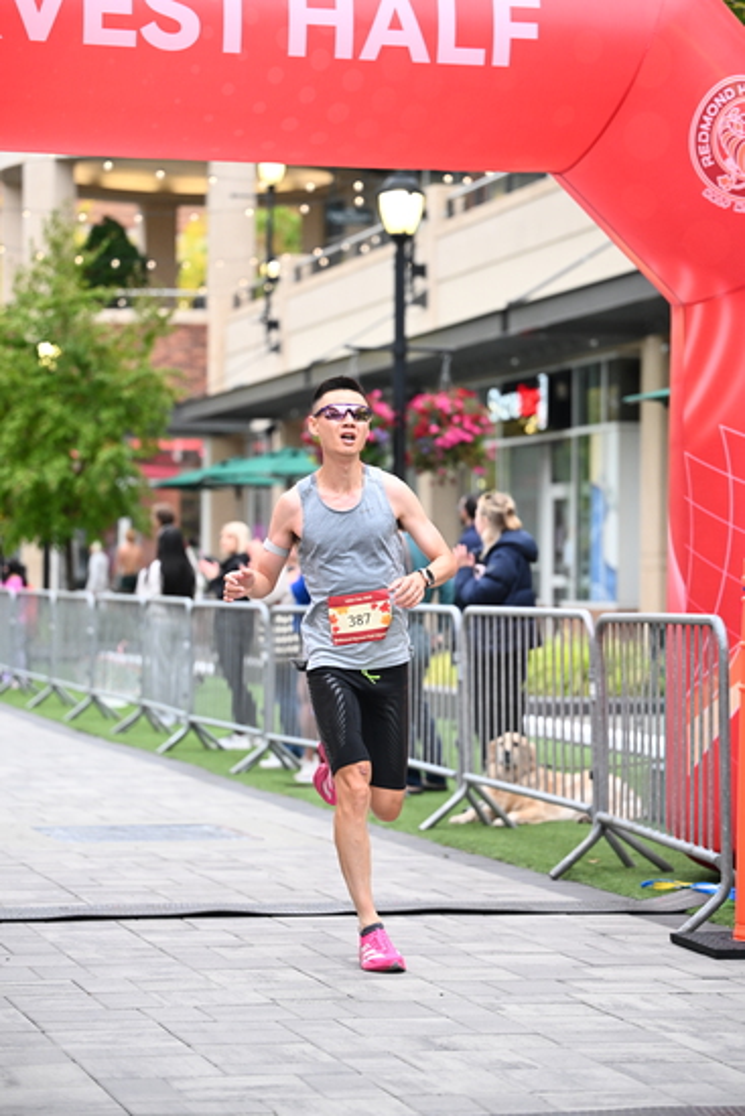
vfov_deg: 21.7
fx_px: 2916
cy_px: 558
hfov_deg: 14.6
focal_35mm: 94
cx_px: 372
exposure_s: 1/800
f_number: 2.8
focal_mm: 94
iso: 1600
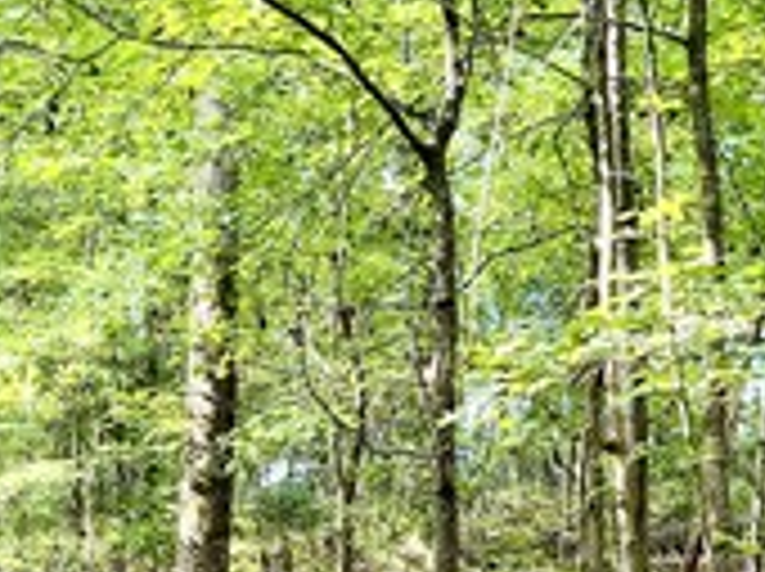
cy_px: 716
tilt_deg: +4.0
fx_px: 2163
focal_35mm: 98
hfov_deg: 19.7
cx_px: 94
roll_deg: -1.3
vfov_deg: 14.5
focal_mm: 5.1
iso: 64
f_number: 1.6
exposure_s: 1/121
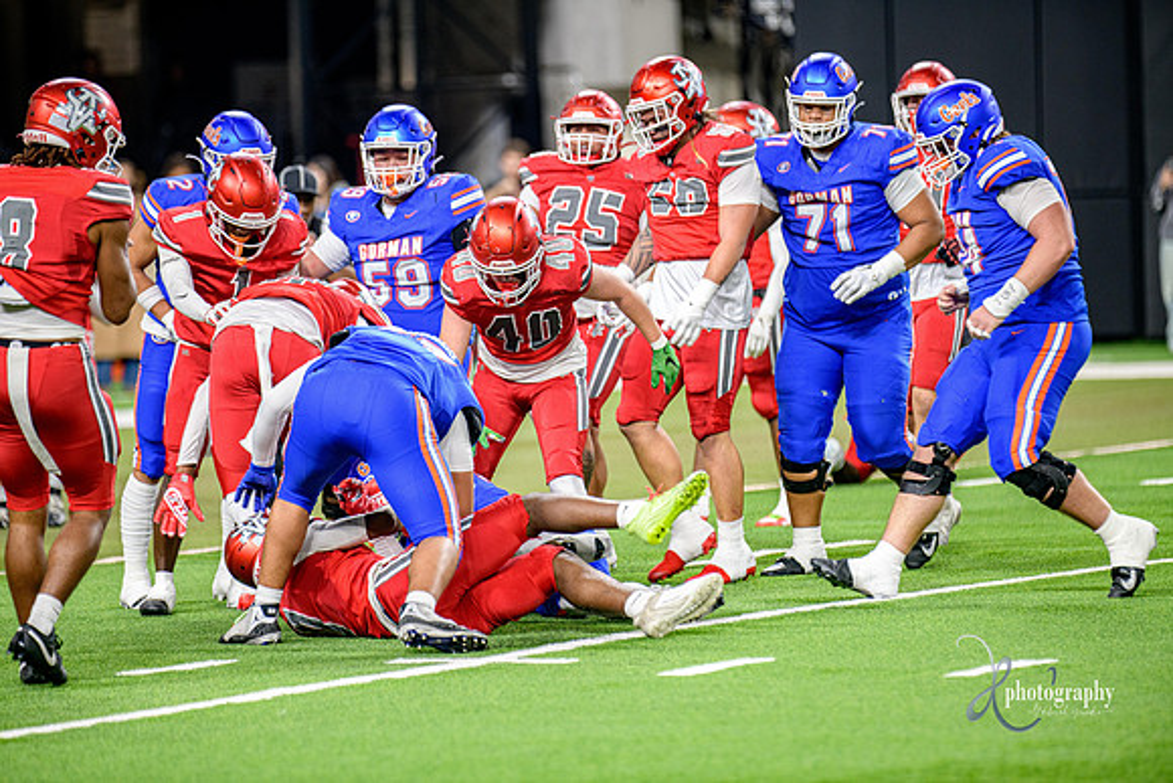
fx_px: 8147
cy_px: 392
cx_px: 586
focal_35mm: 250
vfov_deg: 5.5
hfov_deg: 8.2
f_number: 2.8
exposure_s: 1/400
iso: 1250
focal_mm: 250
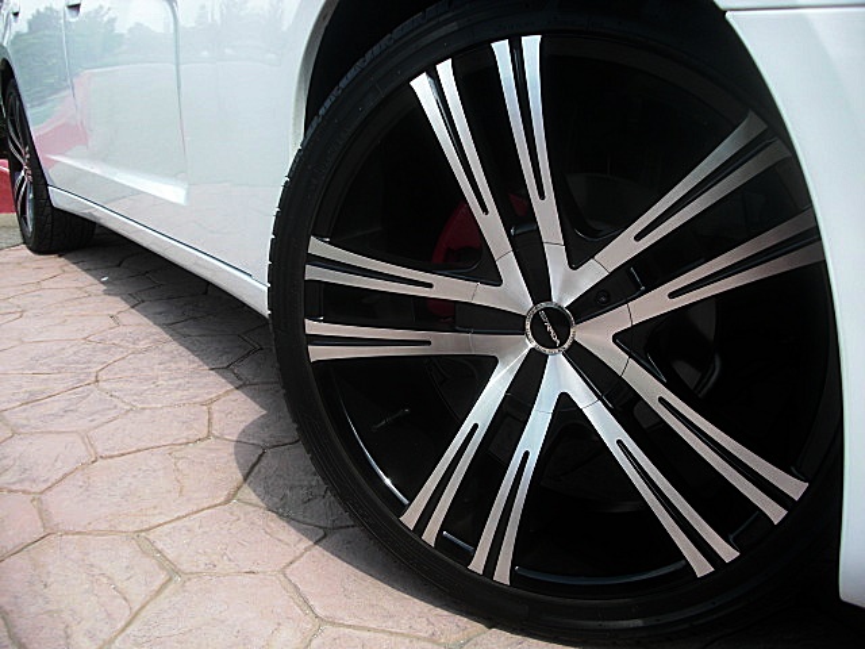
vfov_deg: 39.7
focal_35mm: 36
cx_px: 432
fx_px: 900
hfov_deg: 51.4
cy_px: 324
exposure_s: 1/320
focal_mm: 6.3
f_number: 2.8
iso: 50
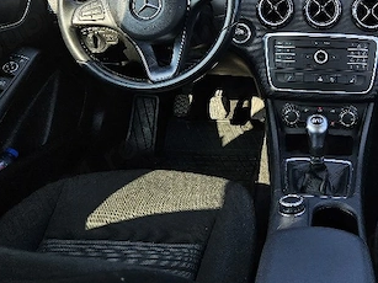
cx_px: 299
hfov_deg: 40.5
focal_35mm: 45
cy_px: 10
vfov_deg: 30.2
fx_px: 491
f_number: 1.8
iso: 25
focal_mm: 5.4
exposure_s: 1/227
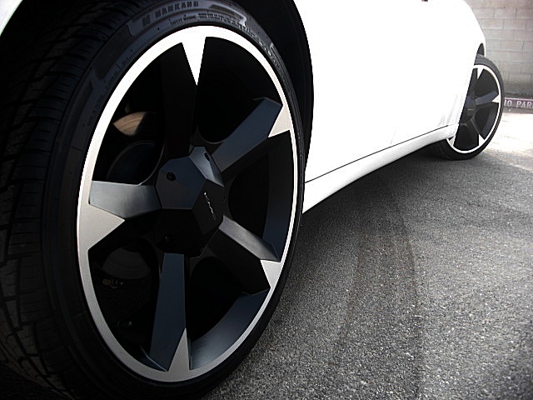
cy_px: 200
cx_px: 266
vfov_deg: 39.7
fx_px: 554
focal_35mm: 36
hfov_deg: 51.4
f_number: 2.8
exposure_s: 1/80
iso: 50
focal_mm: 6.3
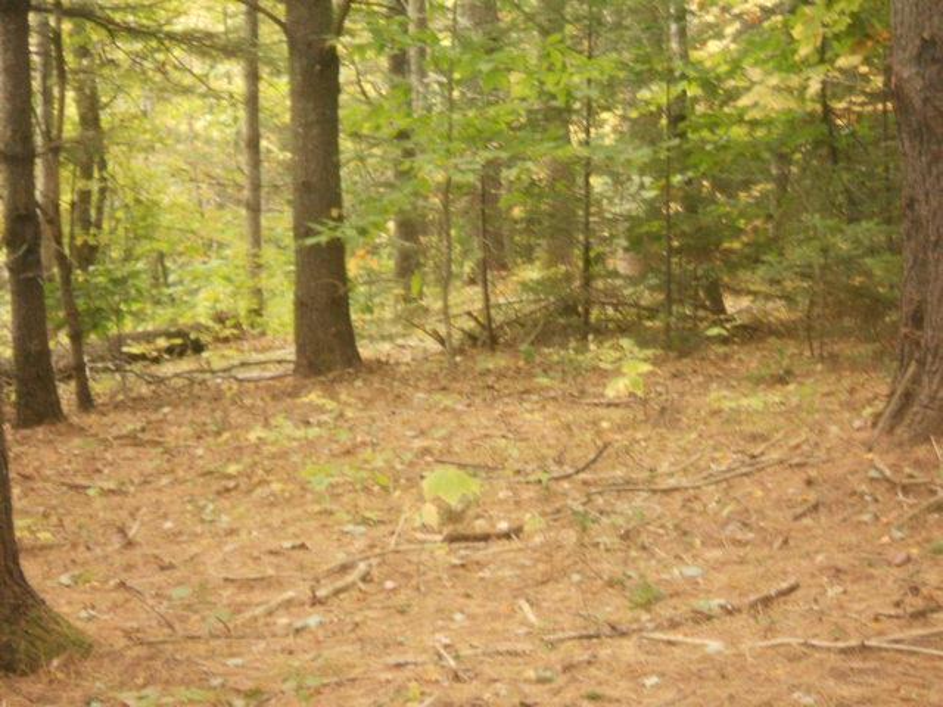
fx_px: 2506
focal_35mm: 92
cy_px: 354
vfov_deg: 16.1
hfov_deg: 21.3
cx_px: 472
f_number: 5.4
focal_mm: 16.5
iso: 500
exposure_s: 1/30
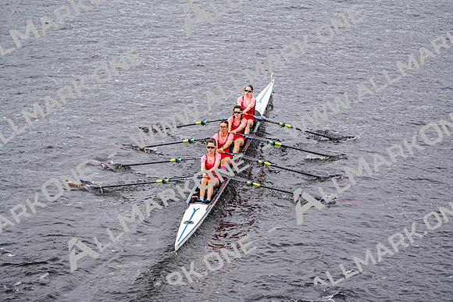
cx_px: 226
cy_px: 151
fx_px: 2517
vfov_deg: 6.9
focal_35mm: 200
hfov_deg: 10.3
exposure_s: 1/2000
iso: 250
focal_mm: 200
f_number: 2.8
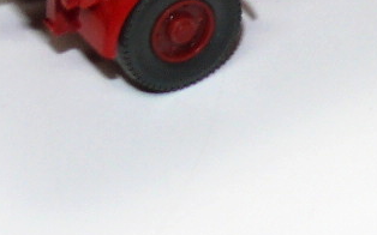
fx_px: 2773
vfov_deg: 4.7
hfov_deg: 7.5
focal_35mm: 270
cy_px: -305
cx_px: 681
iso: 100
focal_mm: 9.1
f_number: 4
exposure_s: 1/30
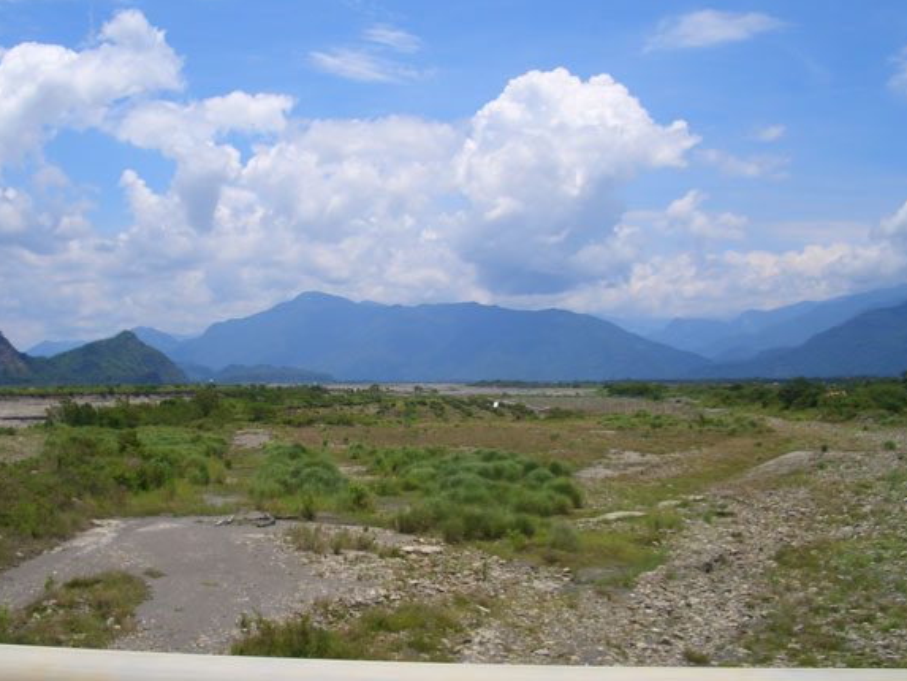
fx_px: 1153
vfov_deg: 32.9
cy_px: 323
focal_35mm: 44
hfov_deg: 42.7
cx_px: 361
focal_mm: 5.8
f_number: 4.3
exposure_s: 1/800
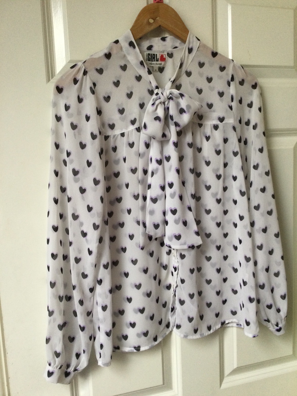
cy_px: 198
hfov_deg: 45.4
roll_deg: +1.5
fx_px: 355
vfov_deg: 58.4
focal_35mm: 31
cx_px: 148
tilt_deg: -6.0
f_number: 2.4
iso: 50
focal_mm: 3.3
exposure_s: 1/33
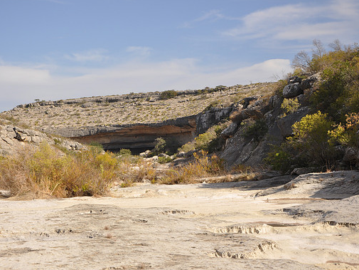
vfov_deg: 17.2
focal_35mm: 86
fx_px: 892
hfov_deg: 22.8
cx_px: 173
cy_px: 136
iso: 200
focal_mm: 52
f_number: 8
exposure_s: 1/200
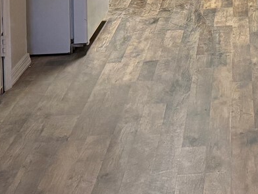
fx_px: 730
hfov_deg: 18.3
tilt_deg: -2.5
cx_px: 361
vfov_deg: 13.6
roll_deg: +0.0
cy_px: -152
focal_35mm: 98
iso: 400
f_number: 1.78
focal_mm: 6.76
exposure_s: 1/120
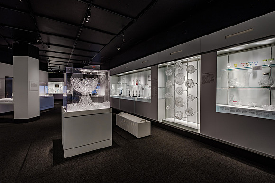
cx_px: 135
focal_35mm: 15
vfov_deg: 76.0
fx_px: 117
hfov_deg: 99.0
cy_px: 91
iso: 200
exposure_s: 1/1.67
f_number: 8
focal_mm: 10
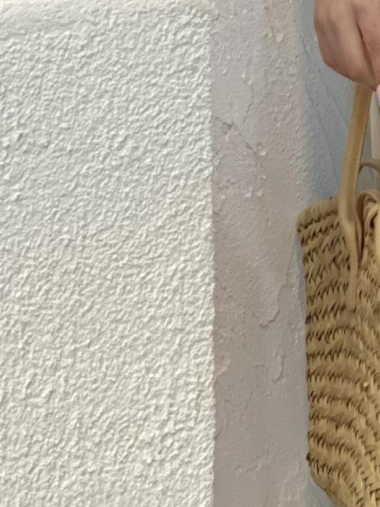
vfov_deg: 7.8
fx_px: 3674
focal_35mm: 251
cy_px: -111
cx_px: 564
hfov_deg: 5.9
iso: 125
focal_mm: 6
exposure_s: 1/100
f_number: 2
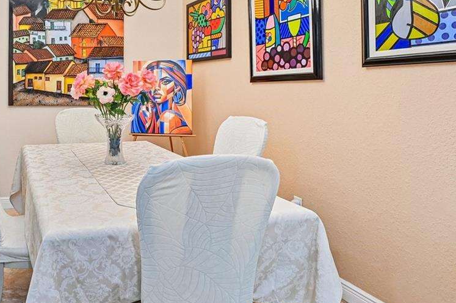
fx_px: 380
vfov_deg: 42.6
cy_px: 89
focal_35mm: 30
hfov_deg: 56.5
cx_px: 79
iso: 200
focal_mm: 14
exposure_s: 1/13
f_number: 6.3
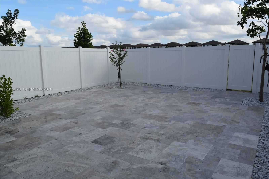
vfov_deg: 47.9
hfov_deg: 67.4
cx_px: 134
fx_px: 202
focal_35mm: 27
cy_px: 90
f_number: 10
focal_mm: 18
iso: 200
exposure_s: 1/400
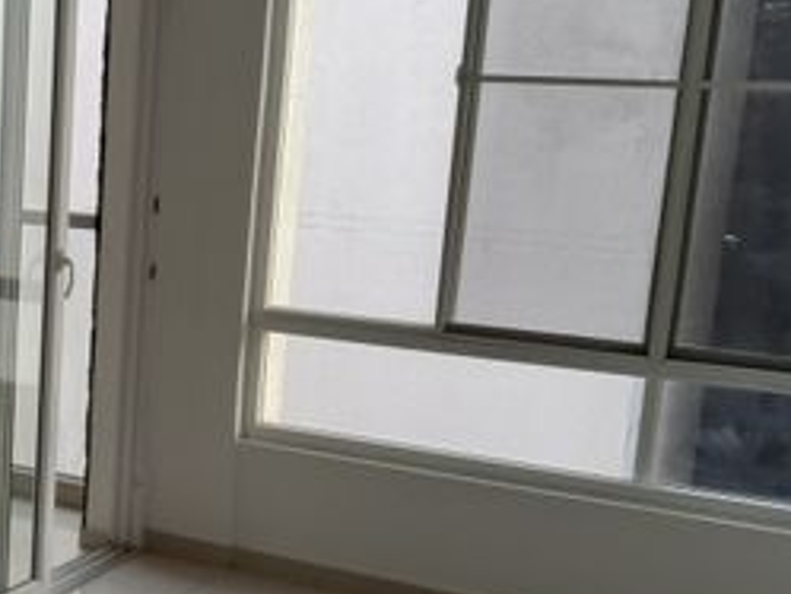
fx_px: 1532
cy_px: 413
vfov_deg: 21.8
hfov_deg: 26.5
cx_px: -100
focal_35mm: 67
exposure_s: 1/60
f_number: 2
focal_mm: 4.6
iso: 80
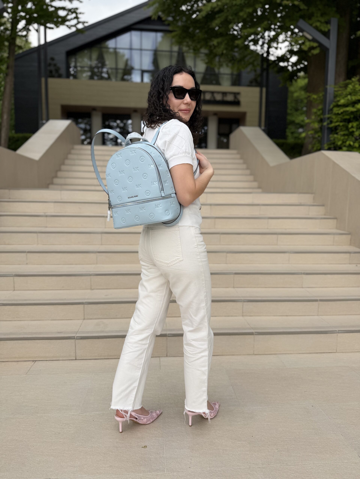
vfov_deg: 71.6
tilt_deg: -6.9
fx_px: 333
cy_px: 240
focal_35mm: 24
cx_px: 180
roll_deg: -0.5
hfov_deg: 56.8
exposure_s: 1/689
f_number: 1.78
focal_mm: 6.76
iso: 80
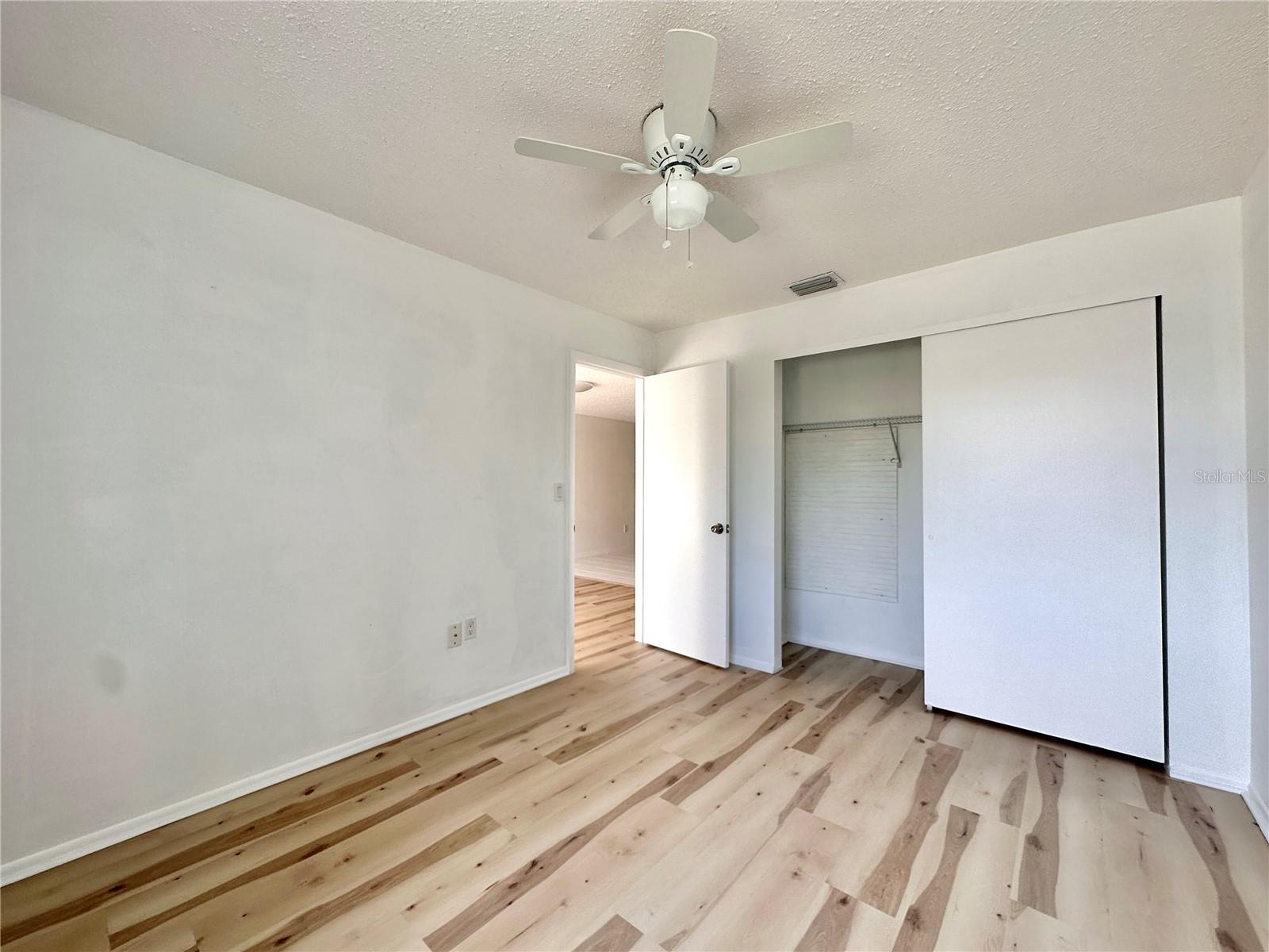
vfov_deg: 85.7
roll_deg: -0.3
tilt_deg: +0.8
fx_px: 513
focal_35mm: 14
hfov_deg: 102.1
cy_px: 476
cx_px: 634
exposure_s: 1/159
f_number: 2.2
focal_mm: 2.22
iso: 40
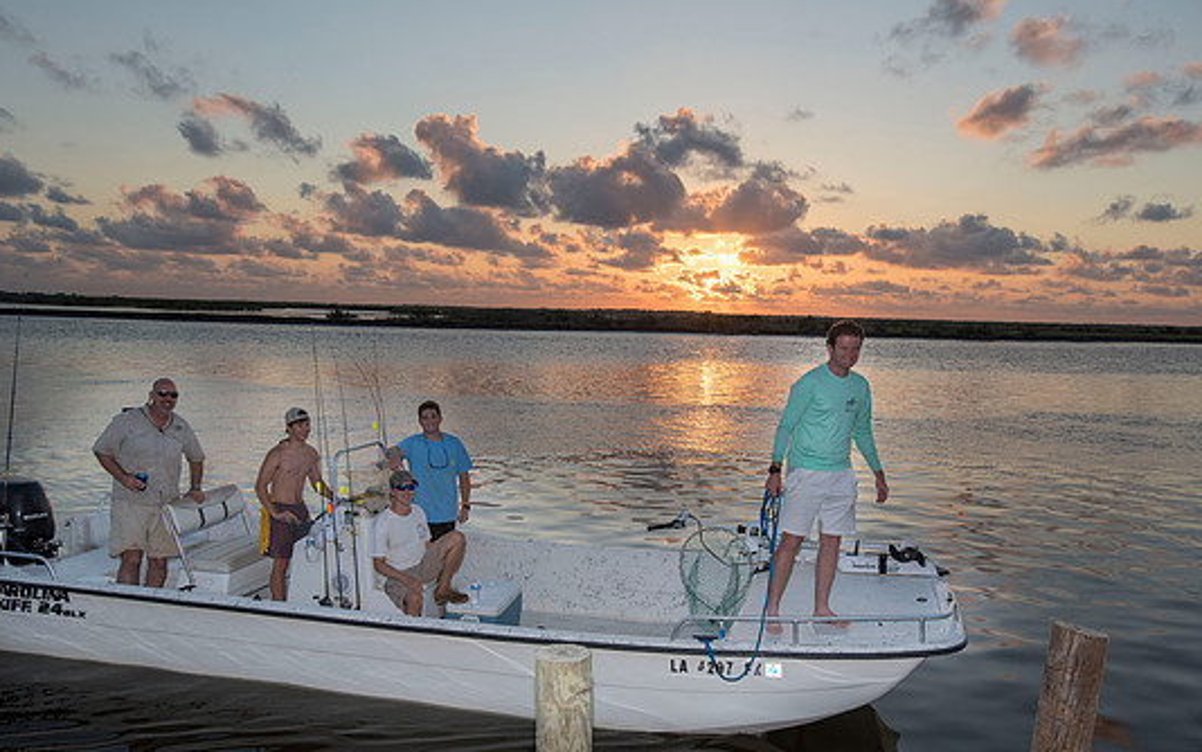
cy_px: 431
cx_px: 594
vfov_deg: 40.5
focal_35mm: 31
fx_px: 1016
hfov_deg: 61.2
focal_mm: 28
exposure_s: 1/800
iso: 500
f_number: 7.1
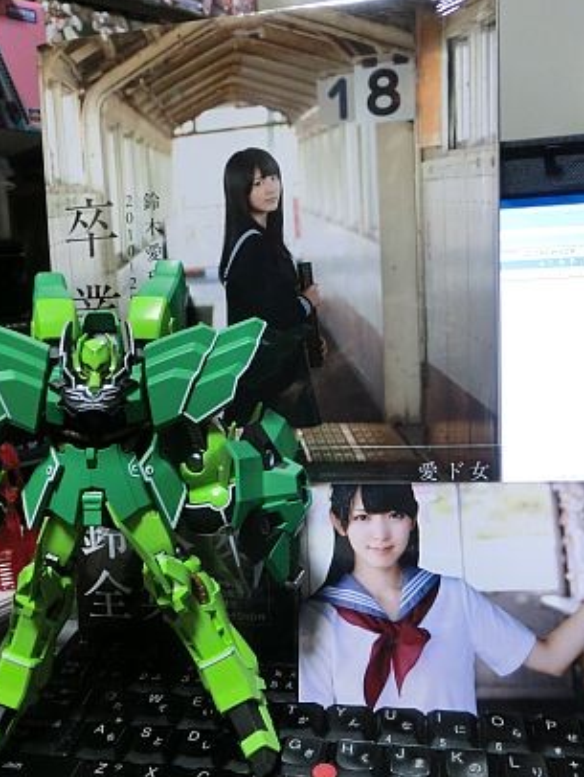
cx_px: 280
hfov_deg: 45.5
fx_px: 697
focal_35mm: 31
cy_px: 415
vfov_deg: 58.3
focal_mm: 5
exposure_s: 1/60
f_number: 3
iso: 800
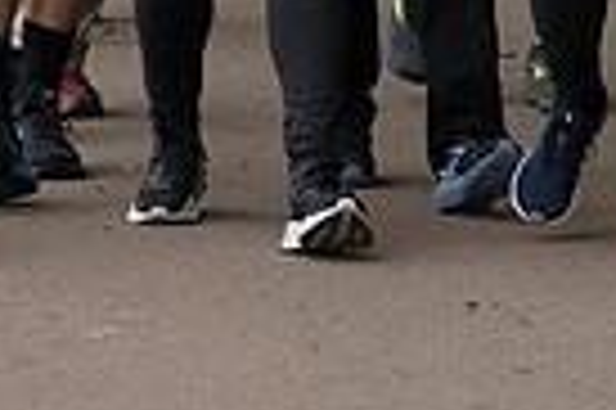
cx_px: 256
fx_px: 9314
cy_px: -306
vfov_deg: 2.5
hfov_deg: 3.8
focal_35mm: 545
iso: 4000
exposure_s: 1/1600
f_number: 7.1
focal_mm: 86
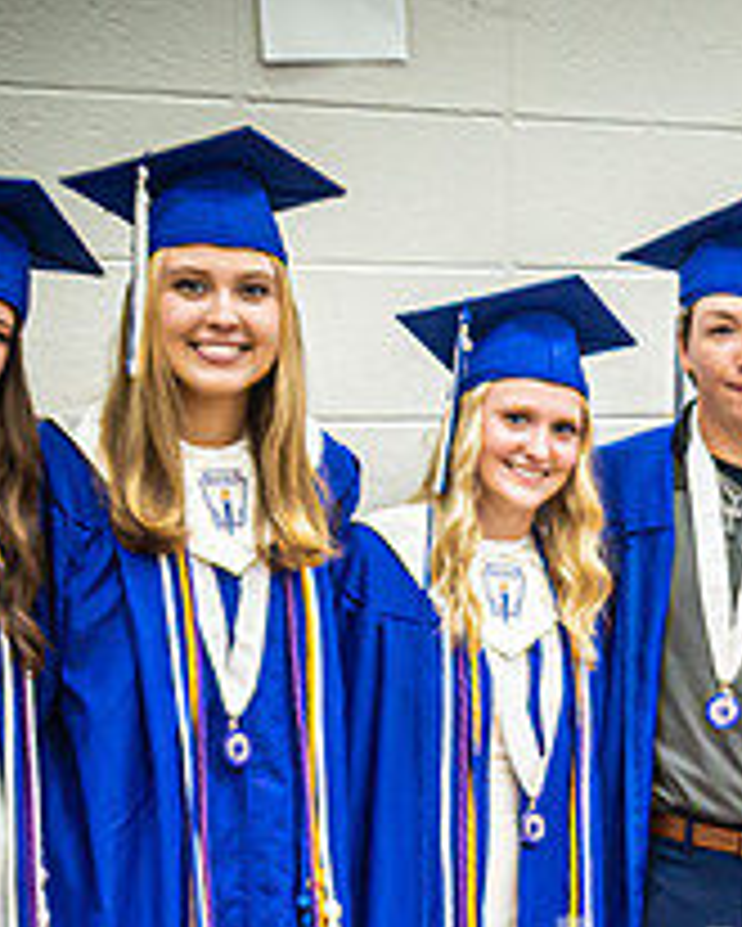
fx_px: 3182
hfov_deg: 13.0
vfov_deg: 16.4
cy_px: 792
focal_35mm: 116
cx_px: 859
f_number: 2.8
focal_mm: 27
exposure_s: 1/200
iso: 2800
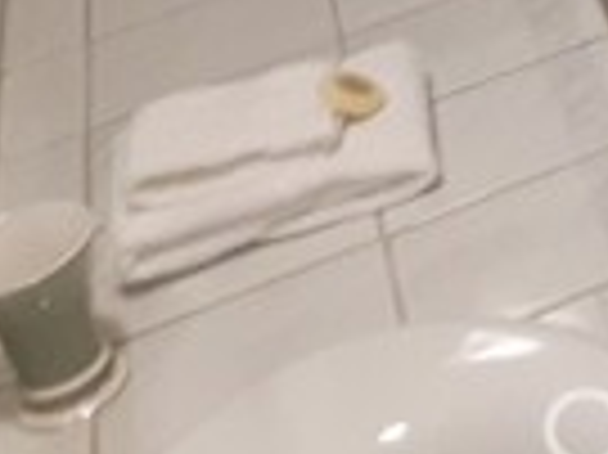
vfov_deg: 10.2
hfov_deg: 13.9
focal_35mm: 128
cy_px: -584
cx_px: 1063
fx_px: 2246
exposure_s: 1/60
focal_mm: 2.91
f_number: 1.9
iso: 200
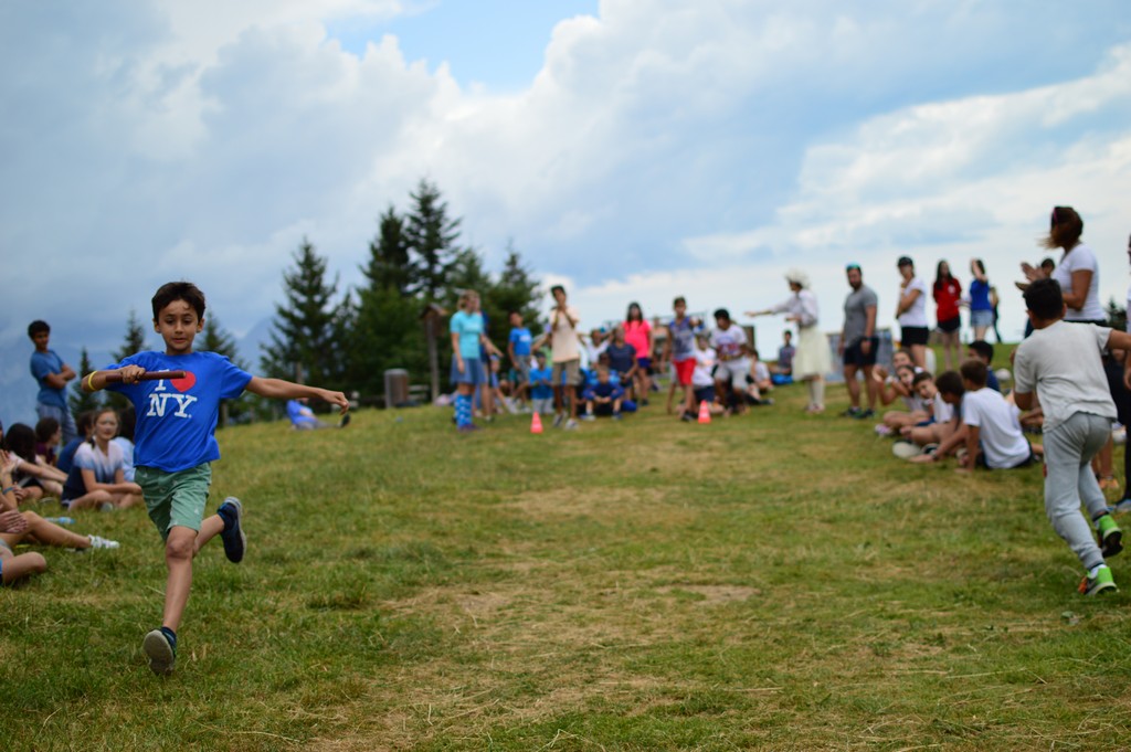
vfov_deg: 25.7
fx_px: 1648
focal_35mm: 52
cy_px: 376
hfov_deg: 37.9
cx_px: 566
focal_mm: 35
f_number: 2
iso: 100
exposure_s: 1/2500
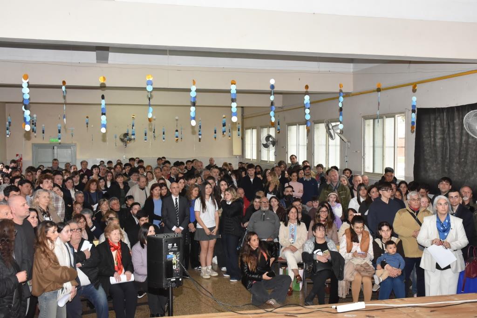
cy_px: 159
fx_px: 537
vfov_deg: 33.0
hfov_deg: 47.9
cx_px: 238
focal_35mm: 40
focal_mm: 27
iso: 1600
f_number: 8
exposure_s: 1/60
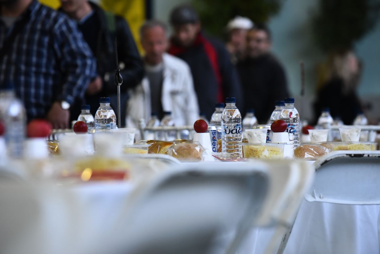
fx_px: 2112
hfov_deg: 10.3
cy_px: 127
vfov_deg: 6.9
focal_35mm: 200
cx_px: 190
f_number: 6.3
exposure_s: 1/1000
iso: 4000
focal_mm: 200
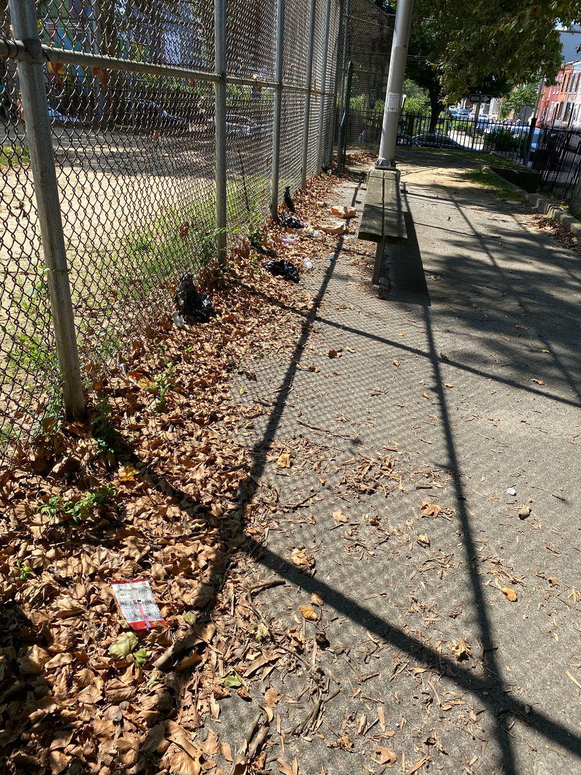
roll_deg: -3.5
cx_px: 290
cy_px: 388
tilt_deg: -26.7
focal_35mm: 26
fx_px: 582
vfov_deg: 67.3
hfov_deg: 53.1
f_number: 1.8
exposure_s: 1/1395
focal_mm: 4.25
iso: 32
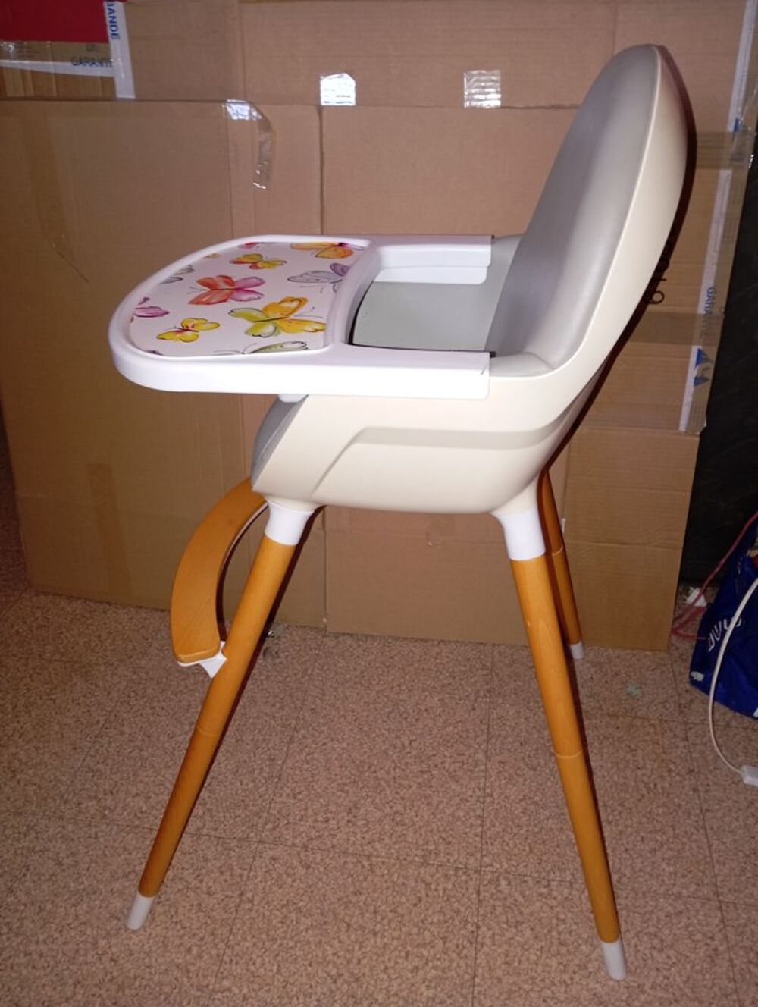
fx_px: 815
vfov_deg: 63.4
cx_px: 379
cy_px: 504
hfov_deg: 49.9
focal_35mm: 28
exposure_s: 1/10
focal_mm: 4.27
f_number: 1.8
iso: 636
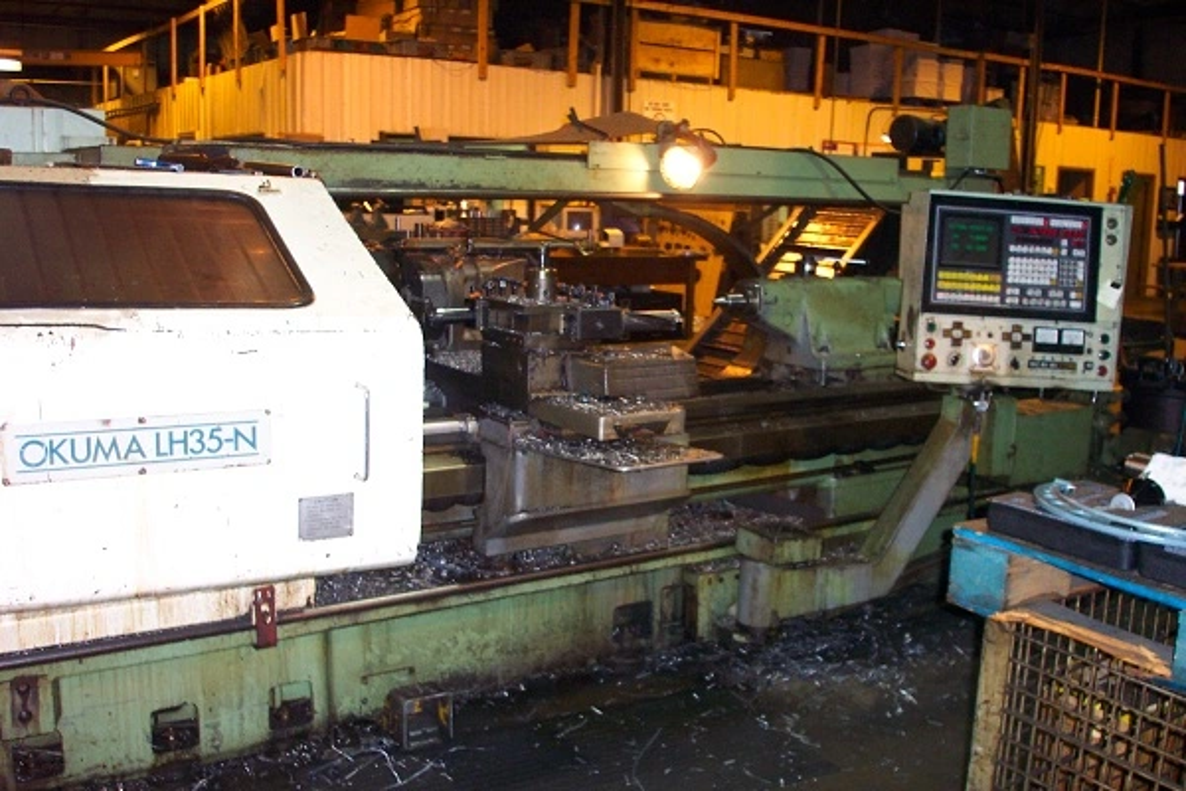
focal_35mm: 35
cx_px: 593
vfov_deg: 37.9
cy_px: 396
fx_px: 1153
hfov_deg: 54.4
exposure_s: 1/30
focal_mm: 7.5
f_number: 2.8
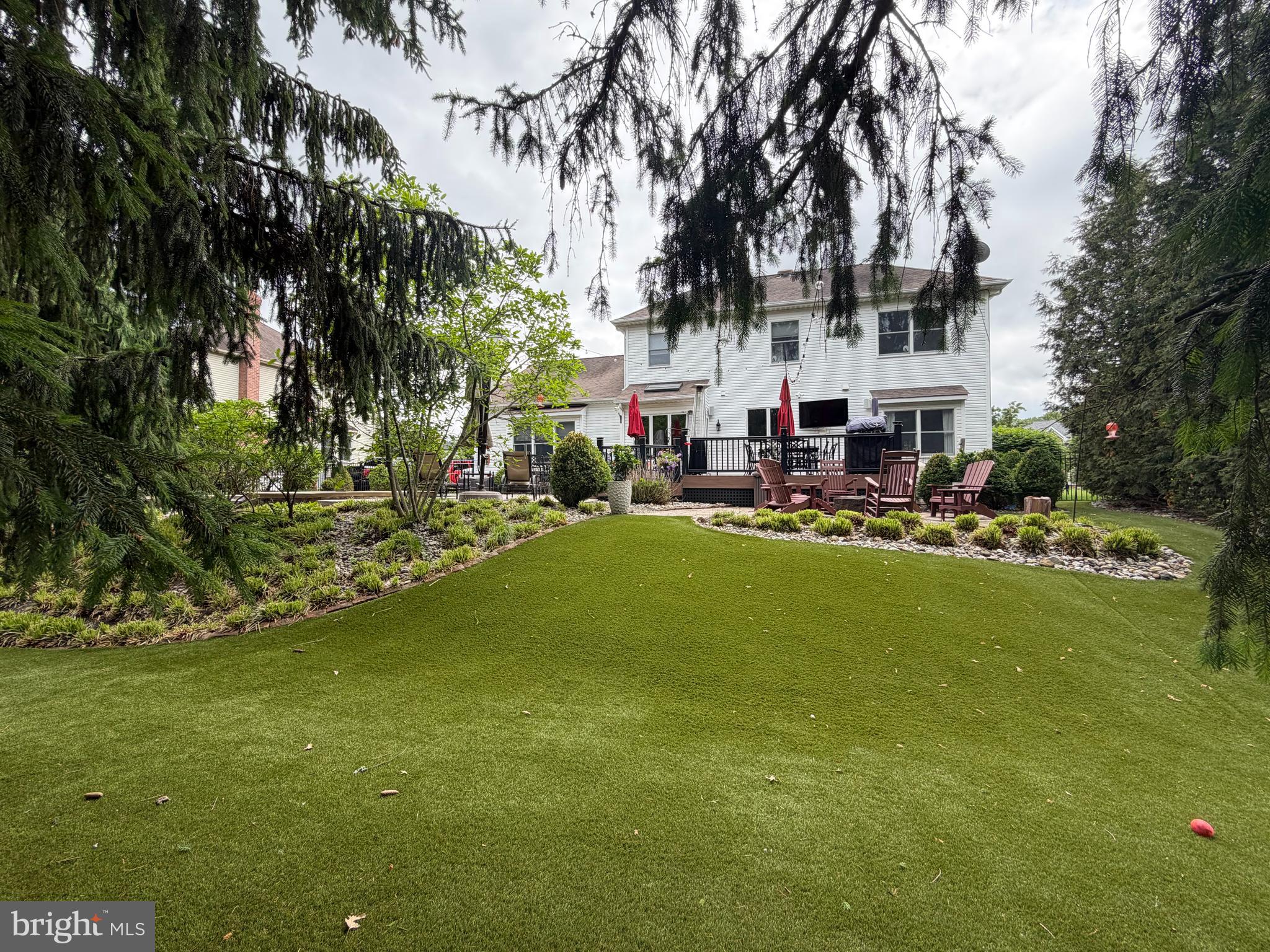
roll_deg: +0.2
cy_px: 476
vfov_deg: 85.7
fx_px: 514
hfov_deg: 102.1
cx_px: 635
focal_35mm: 14
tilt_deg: +1.2
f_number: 2.2
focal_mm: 2.22
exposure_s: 1/502
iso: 50
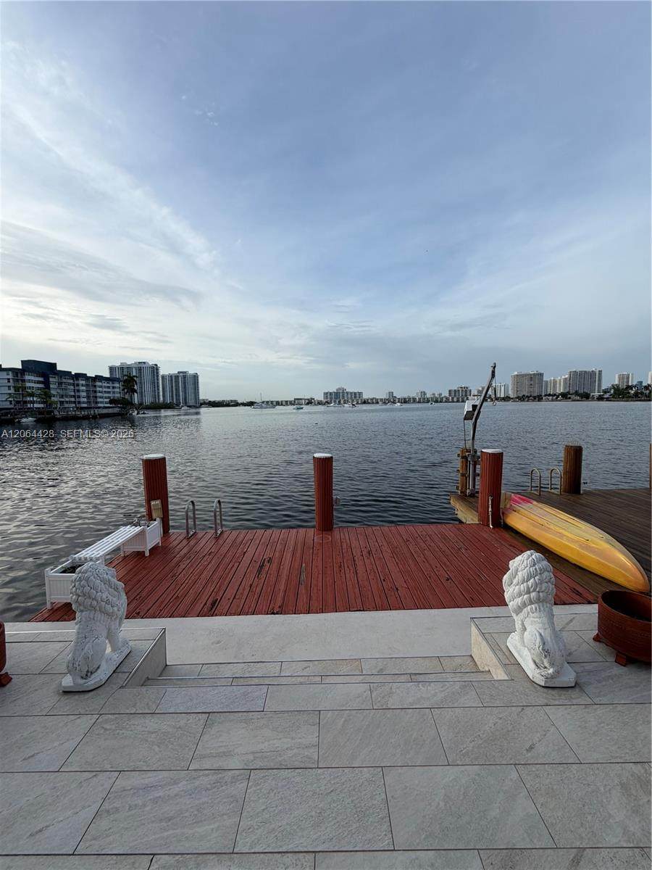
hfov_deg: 85.7
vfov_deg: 102.1
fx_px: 352
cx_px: 326
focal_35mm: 14
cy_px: 435
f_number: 2.2
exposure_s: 1/770
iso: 32
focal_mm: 2.22
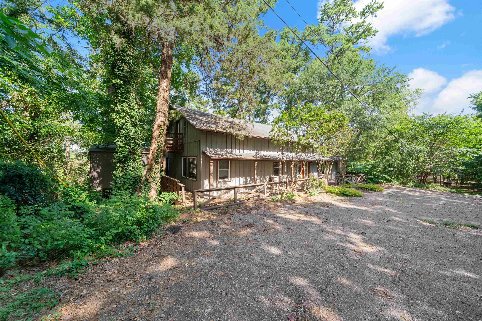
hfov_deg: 112.6
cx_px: 241
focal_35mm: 12
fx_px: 161
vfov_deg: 90.0
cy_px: 160
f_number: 9
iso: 500
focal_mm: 12
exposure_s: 1/80
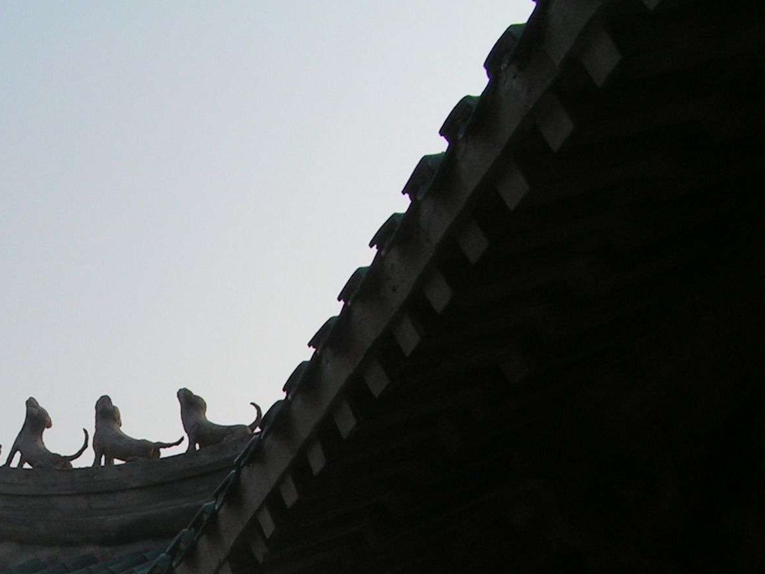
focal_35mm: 74
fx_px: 1635
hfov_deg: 25.5
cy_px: 536
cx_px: 80
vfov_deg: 19.5
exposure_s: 1/320
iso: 50
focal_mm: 6.3
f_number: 5.6
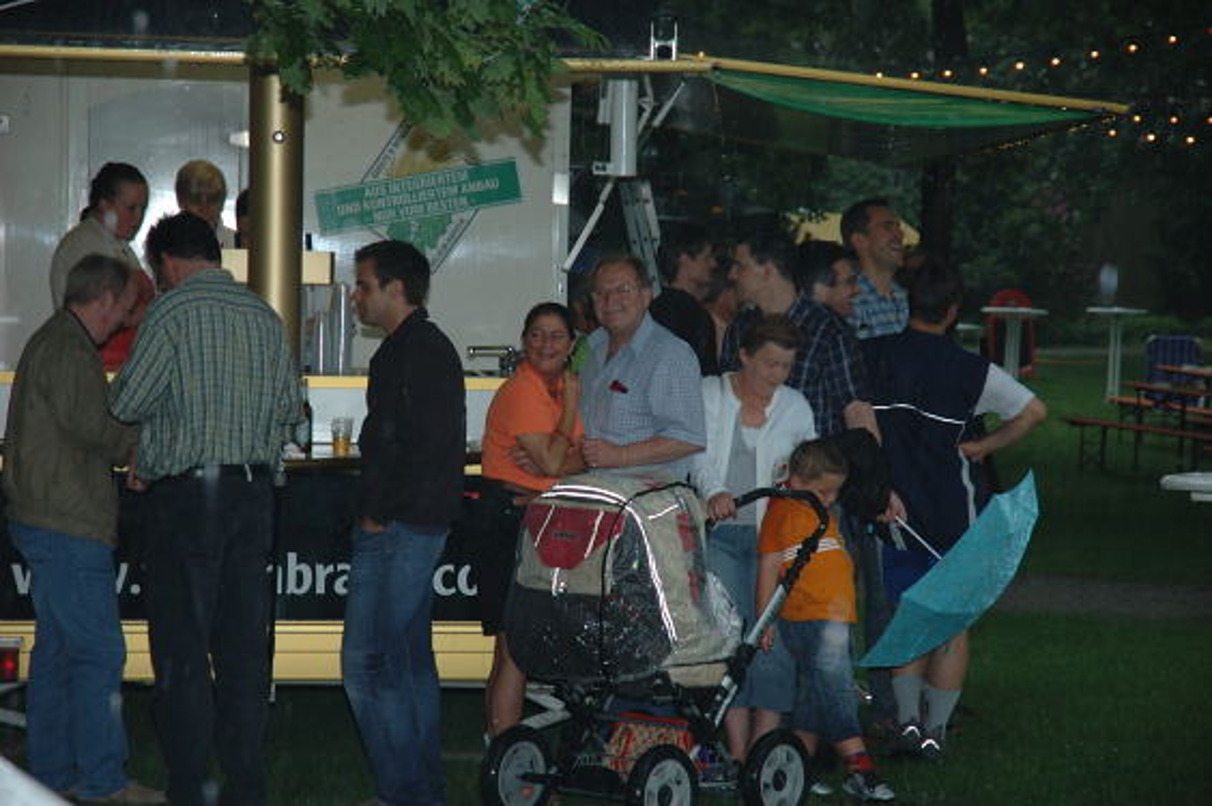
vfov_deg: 13.0
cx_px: 606
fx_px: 3532
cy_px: 403
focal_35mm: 105
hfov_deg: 19.5
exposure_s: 1/60
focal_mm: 70
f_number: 4.5
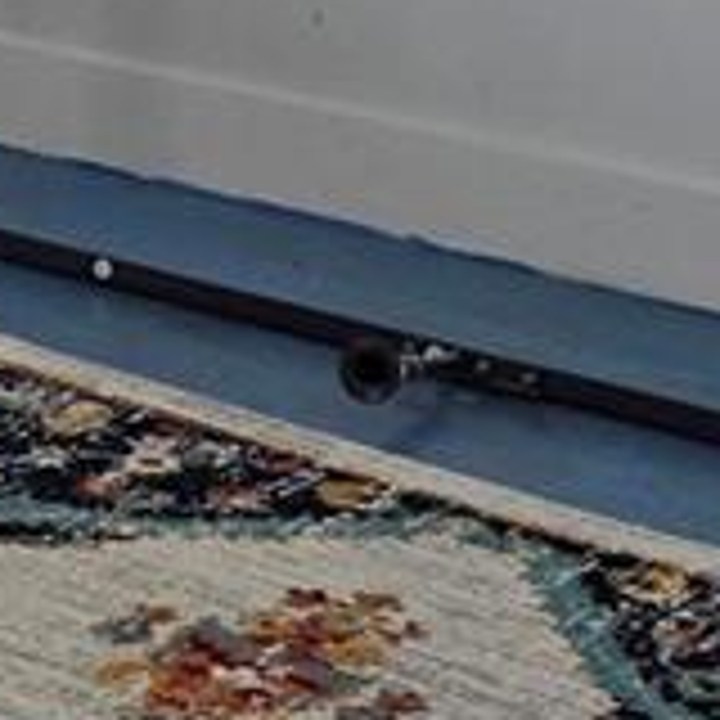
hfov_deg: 10.2
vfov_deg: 11.5
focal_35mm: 152
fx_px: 3577
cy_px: 153
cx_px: -922
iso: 200
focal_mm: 6.3
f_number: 1.7
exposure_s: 1/180
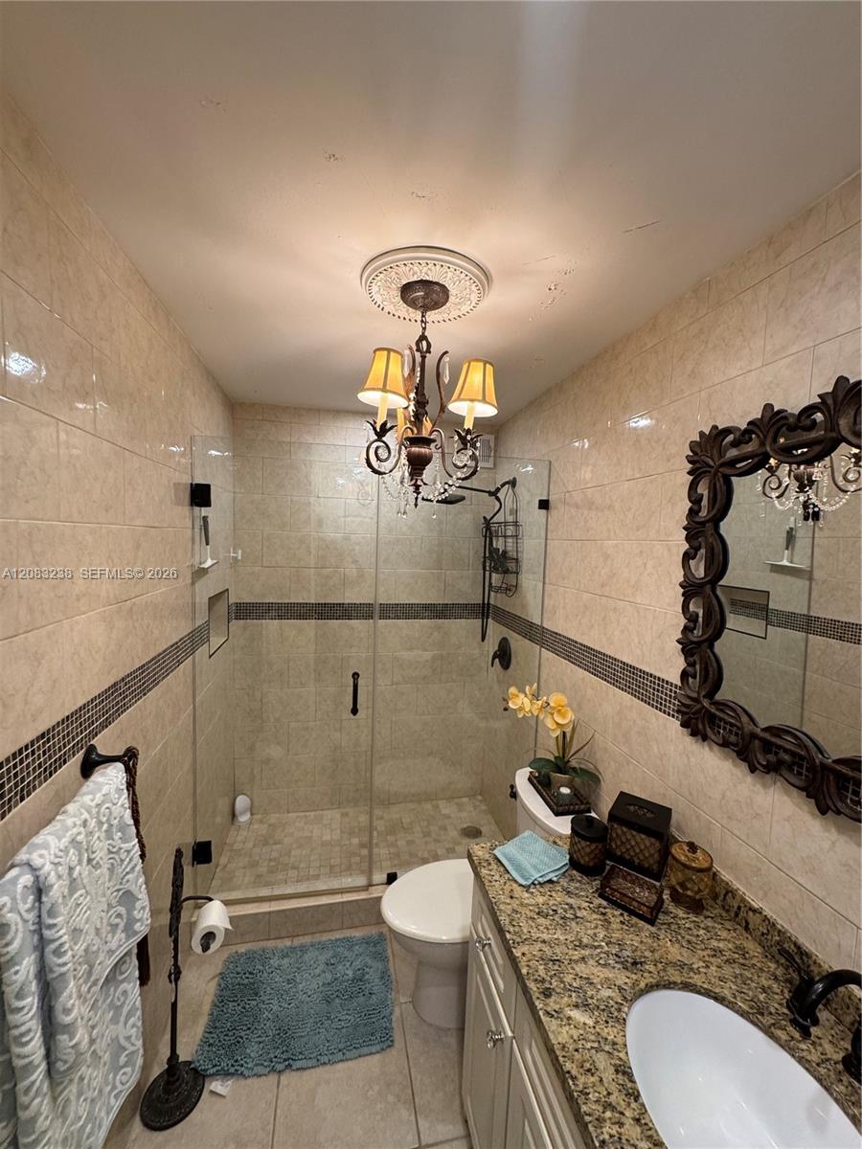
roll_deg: -1.0
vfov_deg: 102.1
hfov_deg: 85.7
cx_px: 431
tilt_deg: -5.0
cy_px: 574
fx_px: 465
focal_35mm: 14
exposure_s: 1/120
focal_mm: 2.22
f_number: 2.2
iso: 200
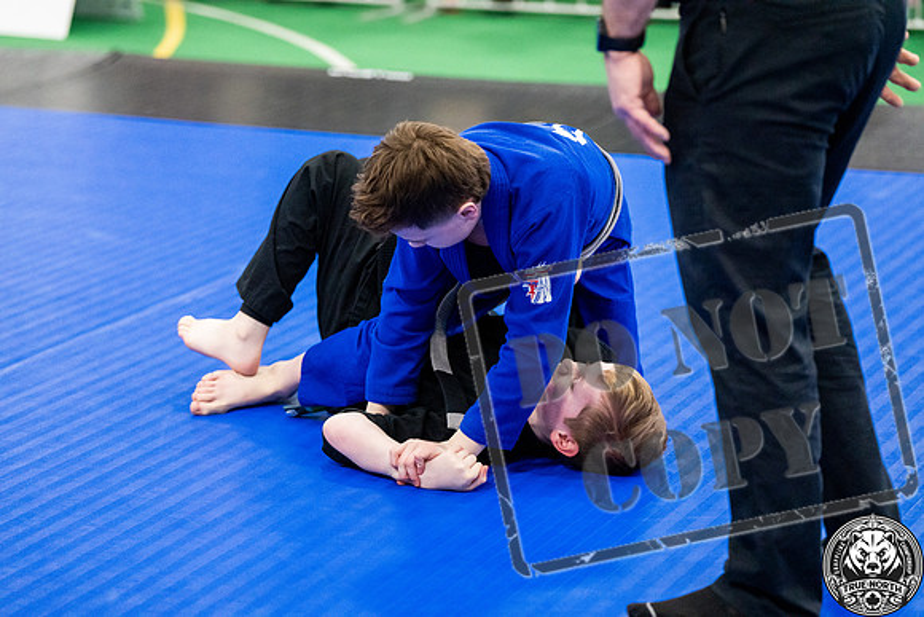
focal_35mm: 118
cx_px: 462
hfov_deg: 17.3
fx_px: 3029
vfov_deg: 11.6
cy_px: 308
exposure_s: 1/640
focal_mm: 118
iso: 6400
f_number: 2.8
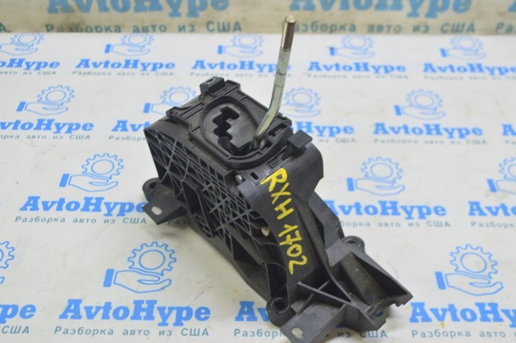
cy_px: 172
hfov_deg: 45.0
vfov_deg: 30.8
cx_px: 258
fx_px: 623
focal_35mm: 44
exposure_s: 1/20
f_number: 5.6
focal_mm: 29
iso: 400
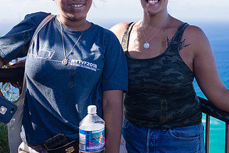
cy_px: 41
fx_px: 401
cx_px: 164
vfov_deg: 21.4
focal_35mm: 63
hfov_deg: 31.5
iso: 200
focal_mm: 35
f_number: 4
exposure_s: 1/500
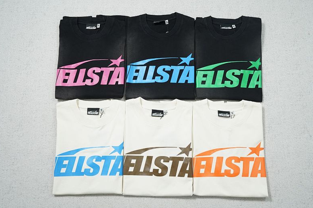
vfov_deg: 36.8
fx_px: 313
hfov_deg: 53.2
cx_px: 158
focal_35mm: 36
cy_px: 106
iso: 1600
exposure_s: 1/100
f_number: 10
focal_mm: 35
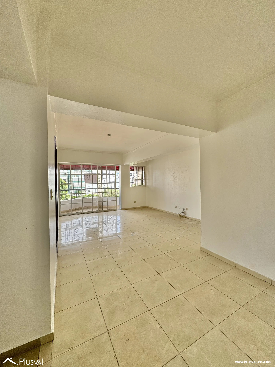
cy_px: 184
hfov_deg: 85.7
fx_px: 148
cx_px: 138
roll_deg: +1.2
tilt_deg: -1.1
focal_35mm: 14
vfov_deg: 102.1
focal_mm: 2.22
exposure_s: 1/99
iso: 50
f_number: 2.2
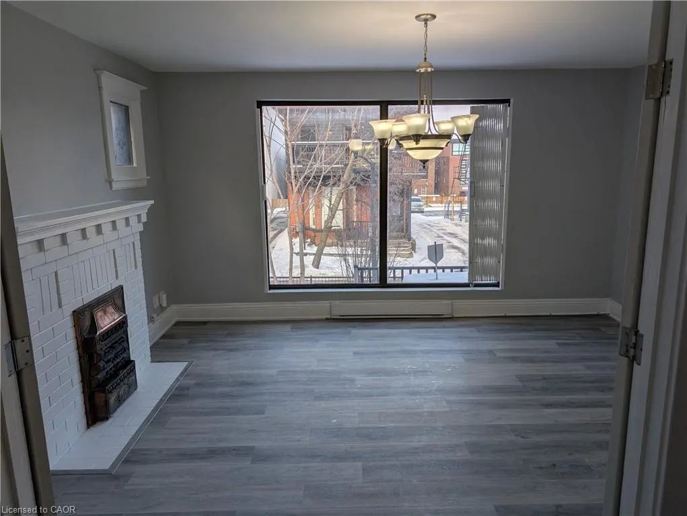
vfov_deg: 56.9
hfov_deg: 71.5
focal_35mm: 24
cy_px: 258
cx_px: 344
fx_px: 477
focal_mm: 6.9
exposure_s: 1/2336
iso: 22
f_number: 1.68
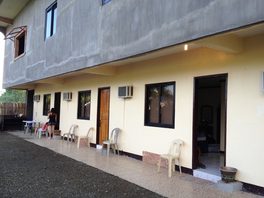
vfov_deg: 40.7
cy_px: 99
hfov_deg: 52.6
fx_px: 267
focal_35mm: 35
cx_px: 132
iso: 50
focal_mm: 4.28
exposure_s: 1/218
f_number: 2.4
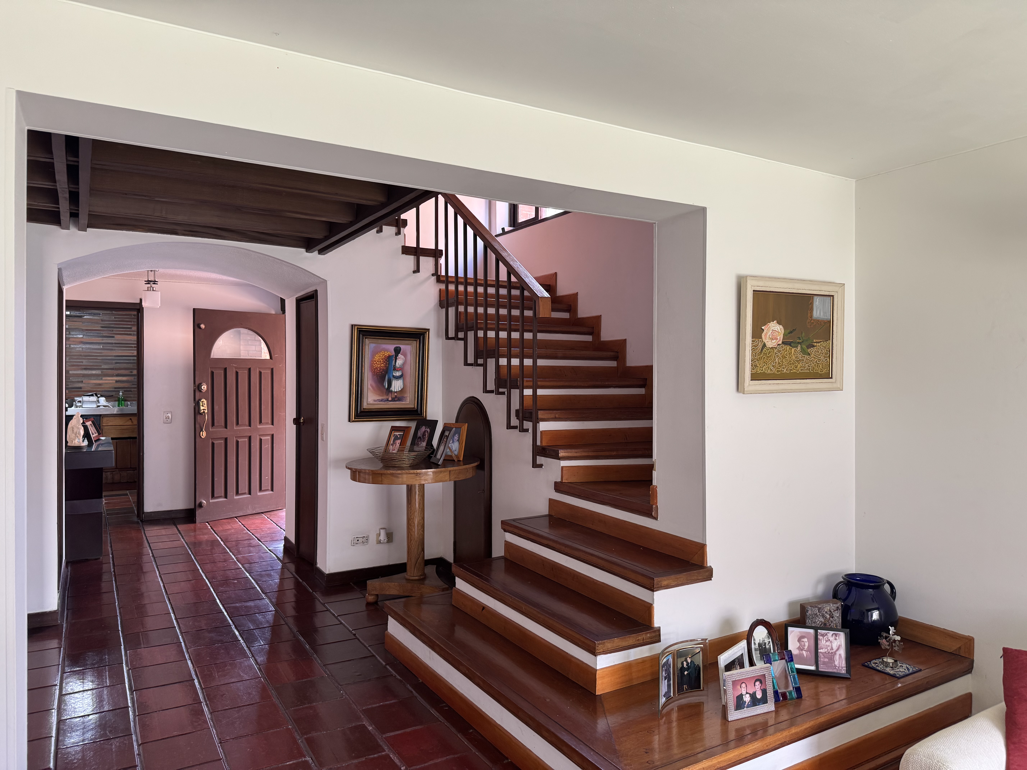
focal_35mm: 24
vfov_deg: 56.8
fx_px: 712
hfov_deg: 71.6
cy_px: 385
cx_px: 514
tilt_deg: -0.3
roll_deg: -0.2
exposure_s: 1/121
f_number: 1.78
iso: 160
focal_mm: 6.76
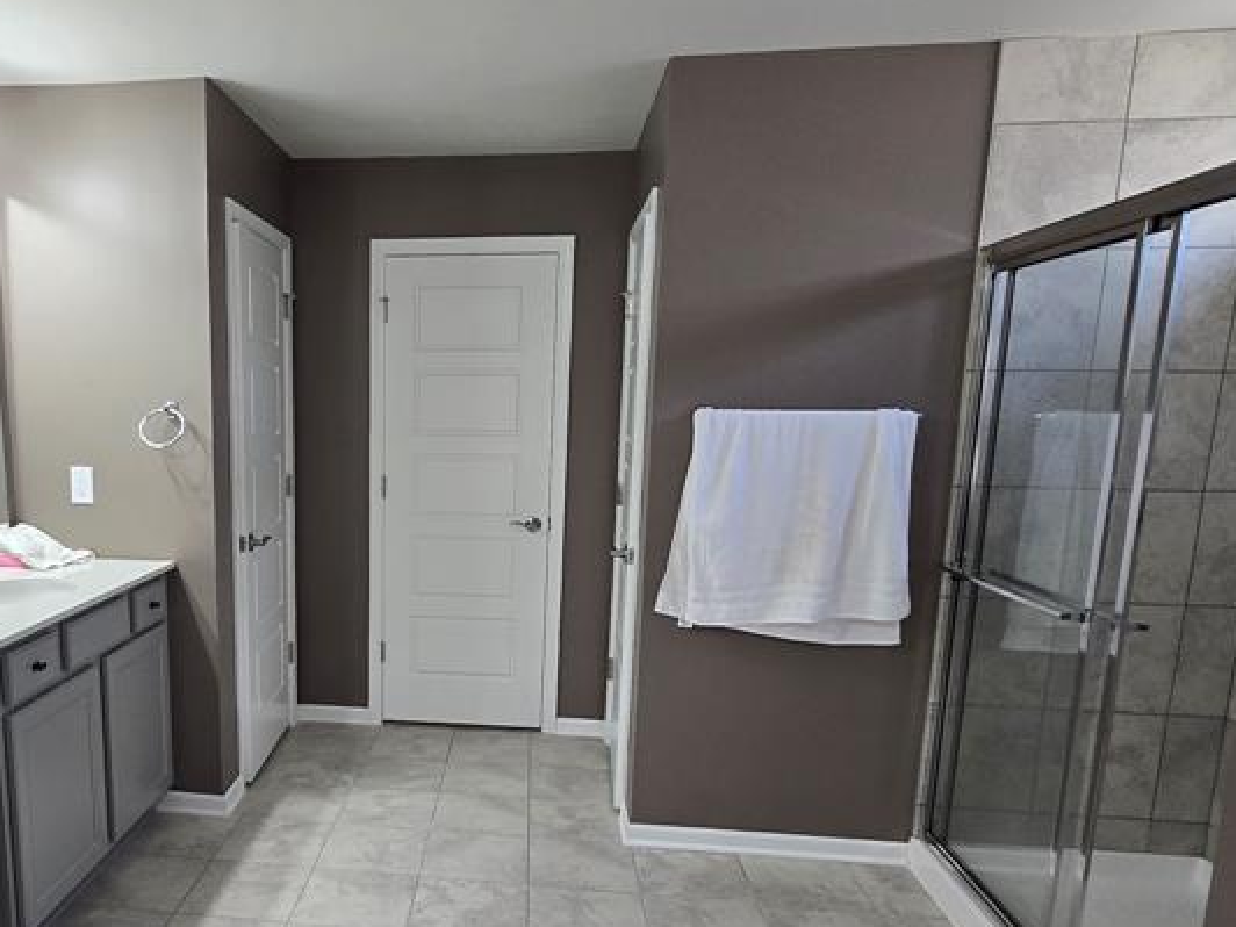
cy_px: 583
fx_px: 893
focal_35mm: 25
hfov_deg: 66.7
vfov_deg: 54.2
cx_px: 372
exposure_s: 1/60
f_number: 2.2
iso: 250
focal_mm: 2.2
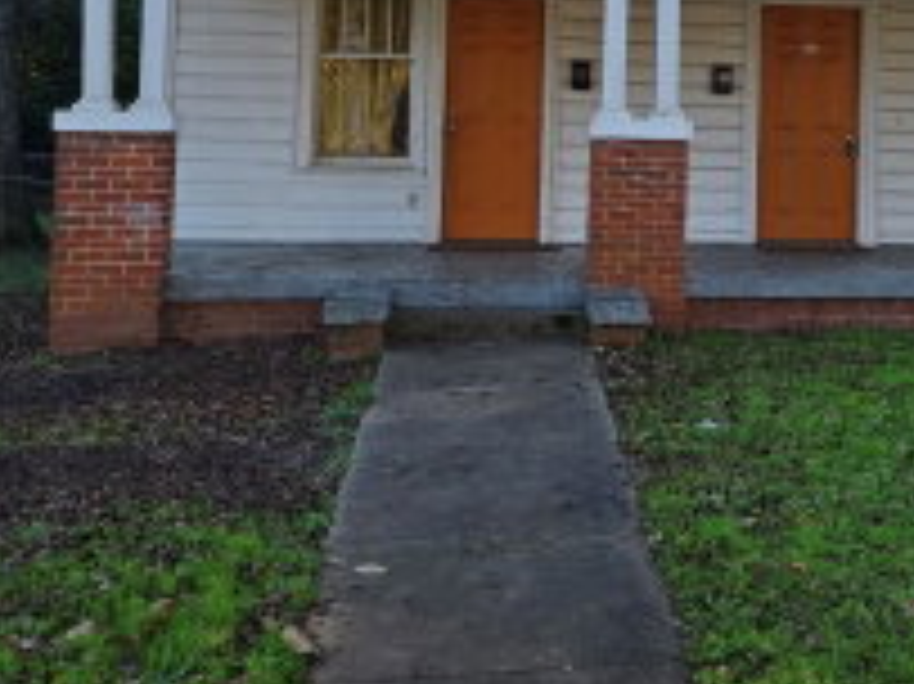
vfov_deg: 24.4
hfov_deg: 32.2
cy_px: 58
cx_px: 752
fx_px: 1531
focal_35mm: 58
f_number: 1.8
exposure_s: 1/234
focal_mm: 5.4
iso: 25
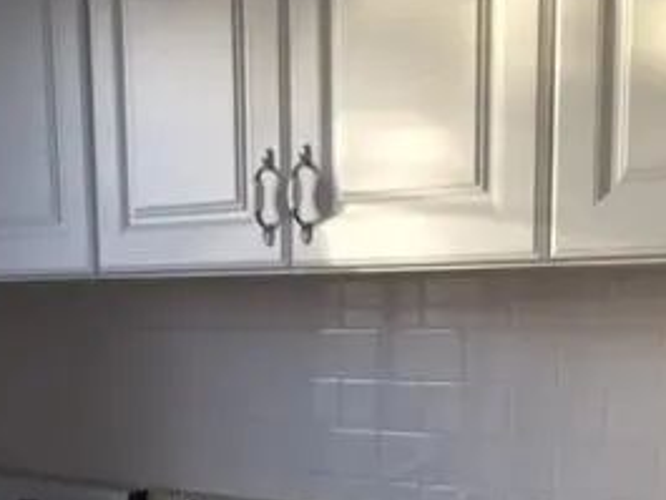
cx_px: 249
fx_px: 1347
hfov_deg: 27.7
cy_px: 548
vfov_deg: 20.1
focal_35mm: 70
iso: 50
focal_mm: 4.15
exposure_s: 1/30
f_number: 2.2
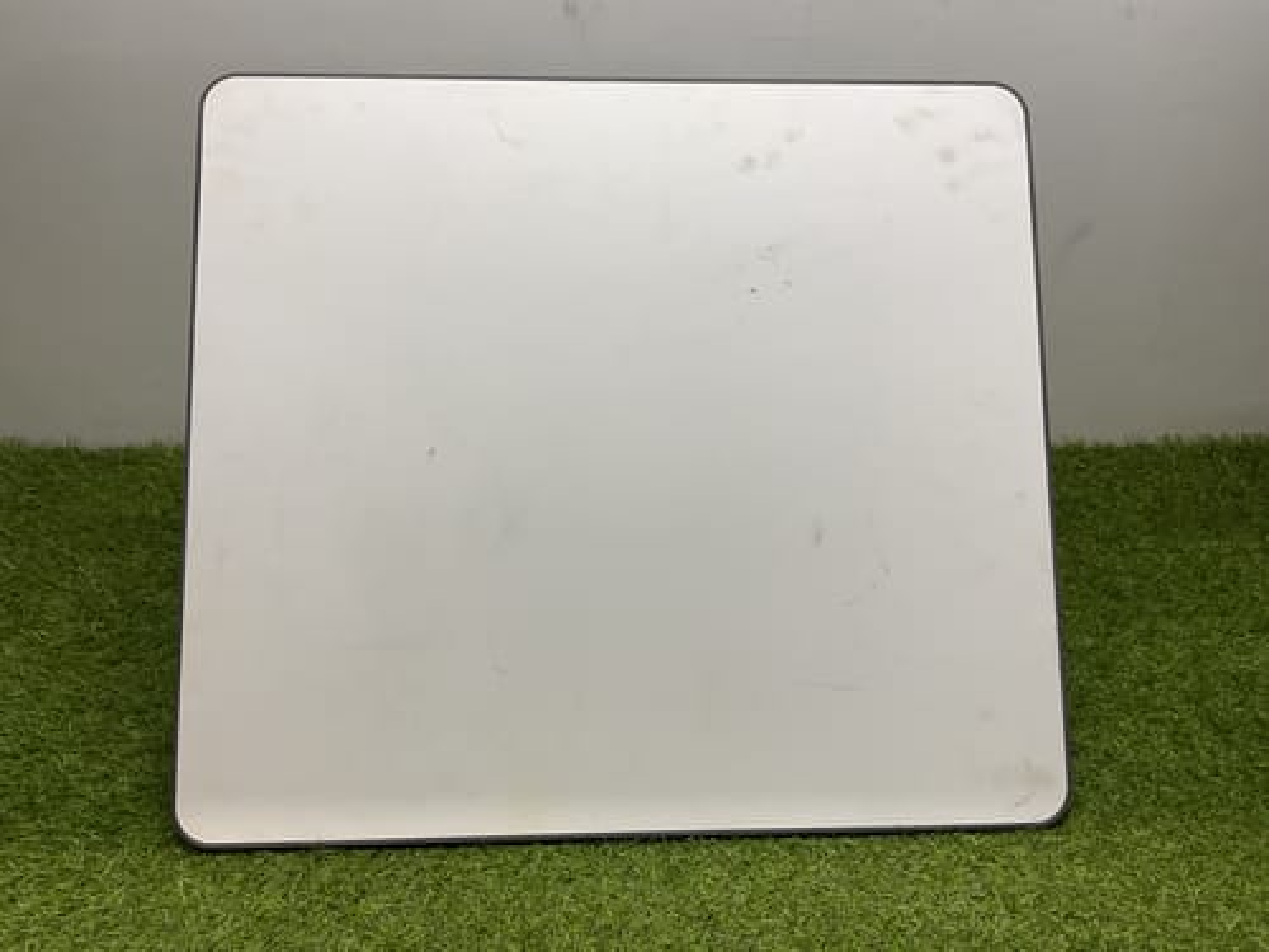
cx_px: 634
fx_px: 1063
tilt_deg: -30.3
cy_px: 476
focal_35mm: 29
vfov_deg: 48.2
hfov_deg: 61.7
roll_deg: -1.3
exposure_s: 1/100
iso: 50
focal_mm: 3
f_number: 1.8
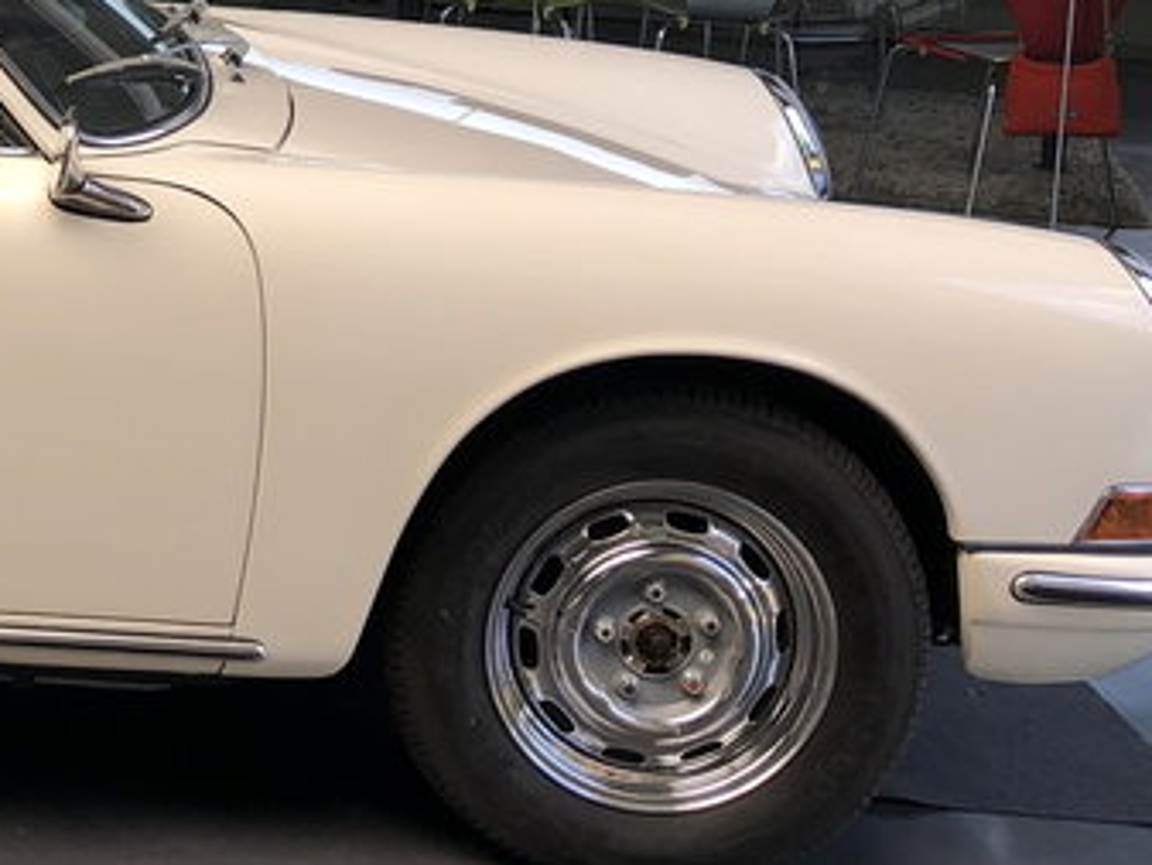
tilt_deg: -7.3
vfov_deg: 17.0
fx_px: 2830
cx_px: -321
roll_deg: -1.3
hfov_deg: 21.0
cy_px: -24
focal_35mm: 85
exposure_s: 1/149
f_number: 1.8
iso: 20
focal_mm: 3.99
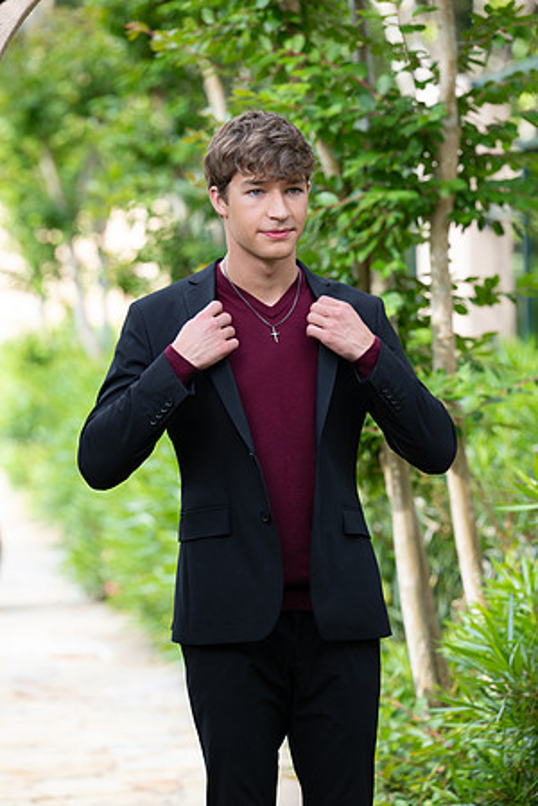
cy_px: 403
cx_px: 269
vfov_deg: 12.8
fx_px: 3586
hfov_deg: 8.6
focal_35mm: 160
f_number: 4.5
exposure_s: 1/200
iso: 160
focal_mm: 160
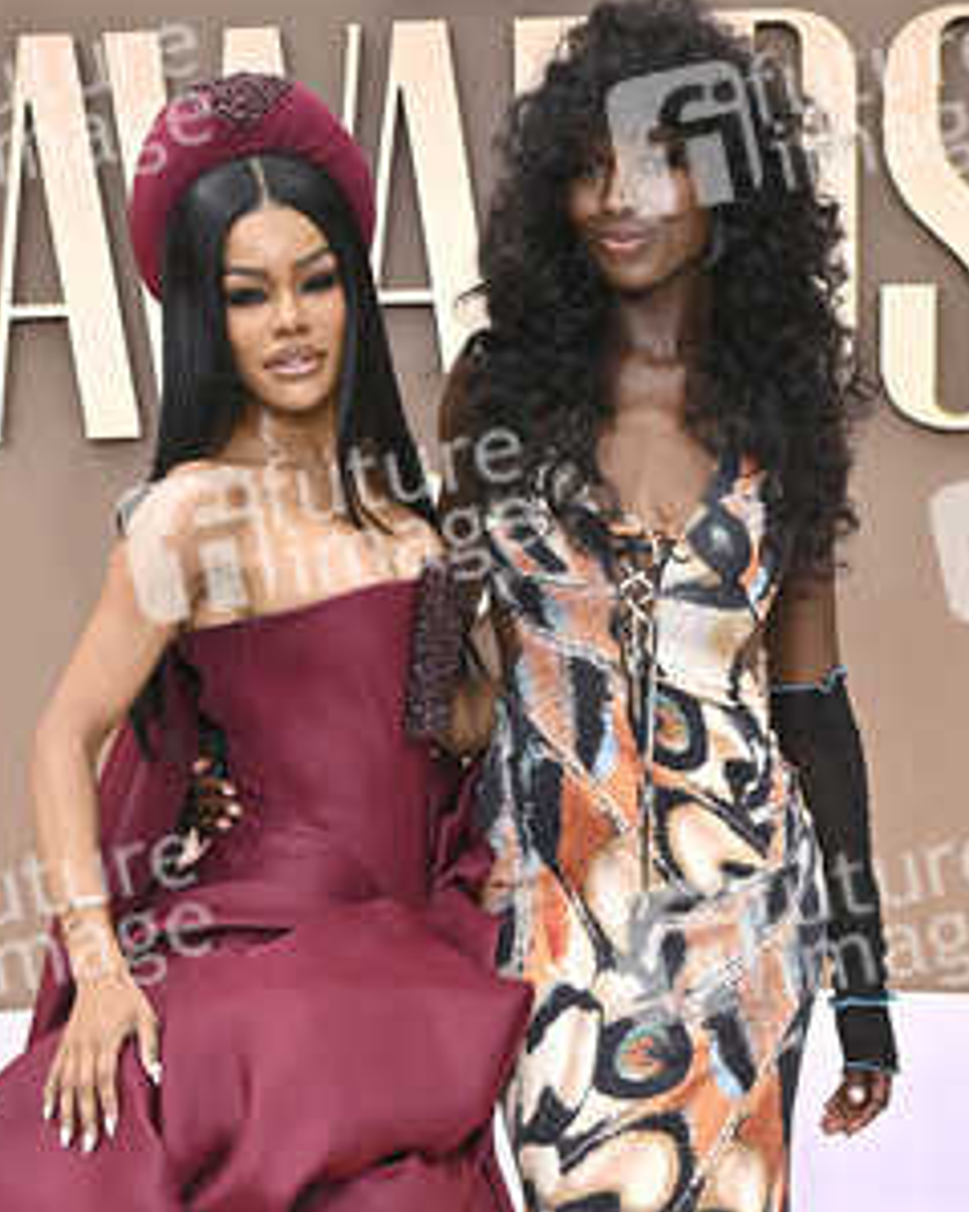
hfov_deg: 22.1
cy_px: 730
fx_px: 2475
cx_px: 446
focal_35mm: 69
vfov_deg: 27.5
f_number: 9
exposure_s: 1/320
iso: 400
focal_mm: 55
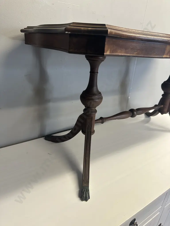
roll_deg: -4.4
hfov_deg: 56.8
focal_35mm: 24
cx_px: 85
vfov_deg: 71.6
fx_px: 157
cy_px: 113
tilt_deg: -22.8
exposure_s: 1/100
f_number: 1.78
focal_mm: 6.86
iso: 160
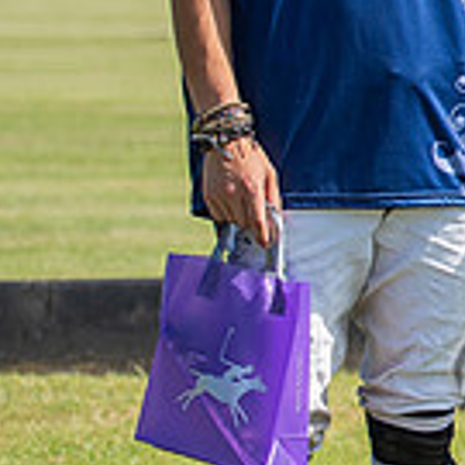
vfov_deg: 5.7
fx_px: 4620
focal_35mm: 304
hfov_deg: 5.6
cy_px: 18
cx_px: 1027
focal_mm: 70
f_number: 2.8
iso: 400
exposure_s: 1/5000
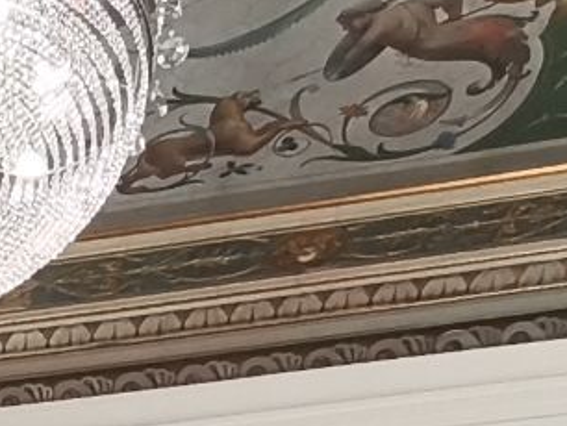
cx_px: -480
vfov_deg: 11.7
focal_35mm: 98
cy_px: 1091
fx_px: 1606
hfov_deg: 16.5
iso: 80
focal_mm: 1.67
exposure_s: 1/100
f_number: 2.2
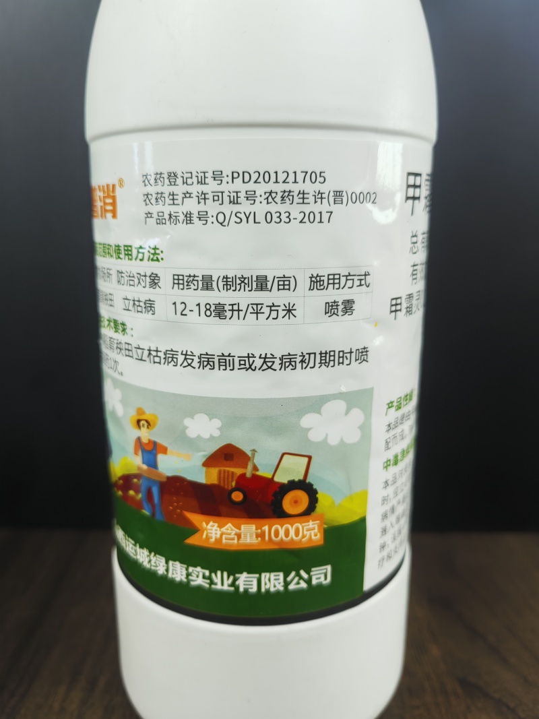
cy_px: 360
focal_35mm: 27
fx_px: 561
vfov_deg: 65.3
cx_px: 270
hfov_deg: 51.3
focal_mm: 5.52
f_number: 1.9
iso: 50
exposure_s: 1/180
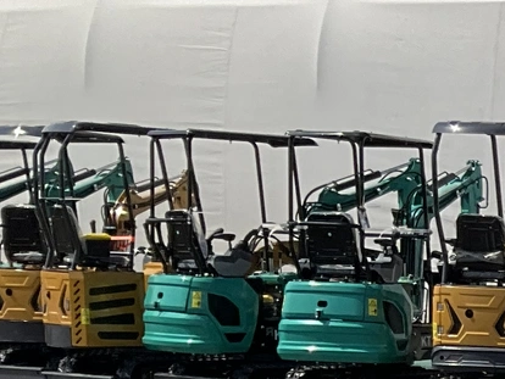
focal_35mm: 140
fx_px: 2044
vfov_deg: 10.3
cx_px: 1151
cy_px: 562
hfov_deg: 11.8
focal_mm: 3
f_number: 1.8
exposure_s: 1/2959
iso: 25
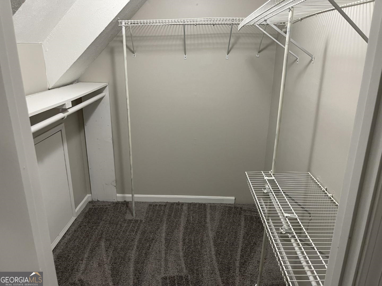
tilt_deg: -16.7
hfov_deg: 67.3
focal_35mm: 26
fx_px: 287
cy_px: 143
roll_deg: -1.3
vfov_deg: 53.1
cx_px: 191
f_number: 1.6
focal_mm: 5.1
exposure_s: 1/60
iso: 200
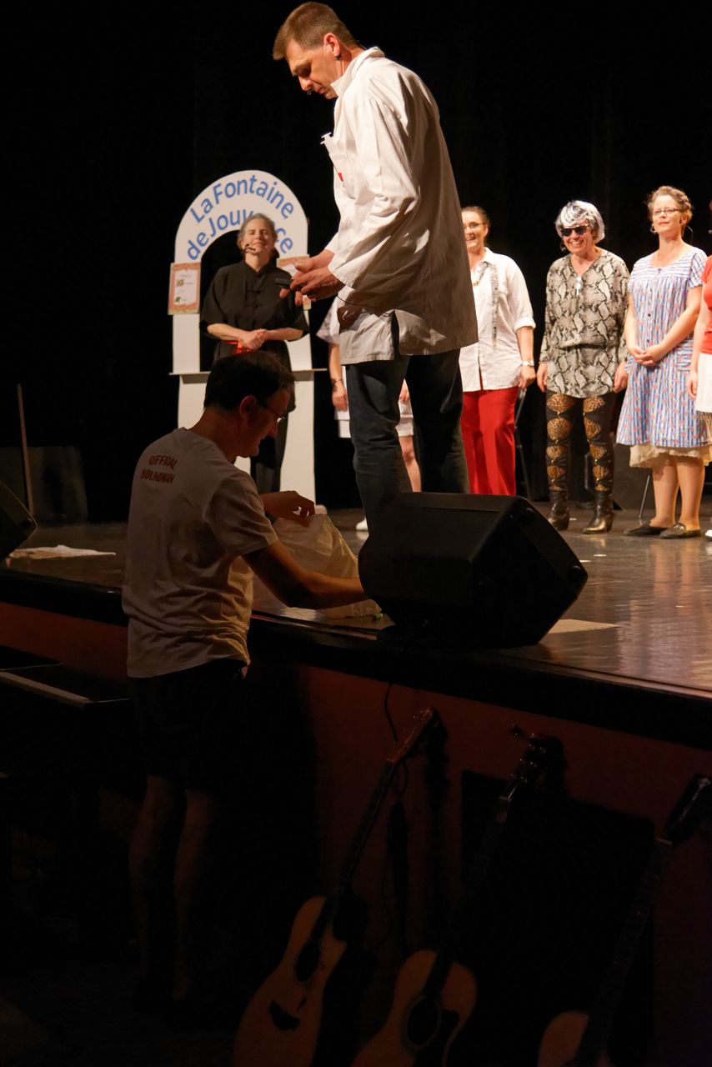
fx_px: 1631
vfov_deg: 36.2
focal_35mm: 55
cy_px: 534
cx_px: 356
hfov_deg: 24.6
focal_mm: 55
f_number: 4
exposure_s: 1/160
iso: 3200
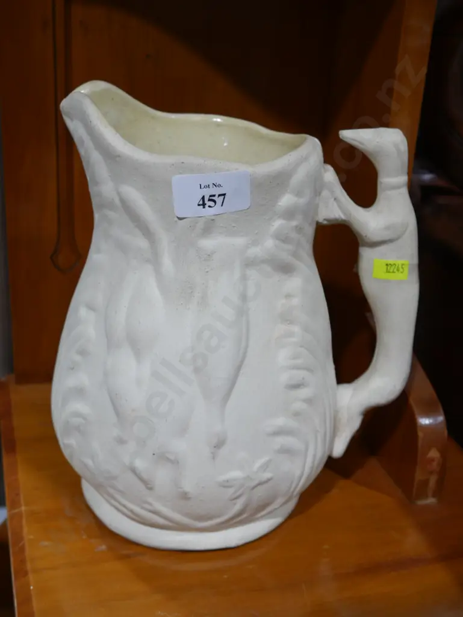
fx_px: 855
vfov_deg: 39.6
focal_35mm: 48
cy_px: 308
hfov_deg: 30.3
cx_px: 232
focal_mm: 24
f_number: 5.2
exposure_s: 1/60
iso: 500
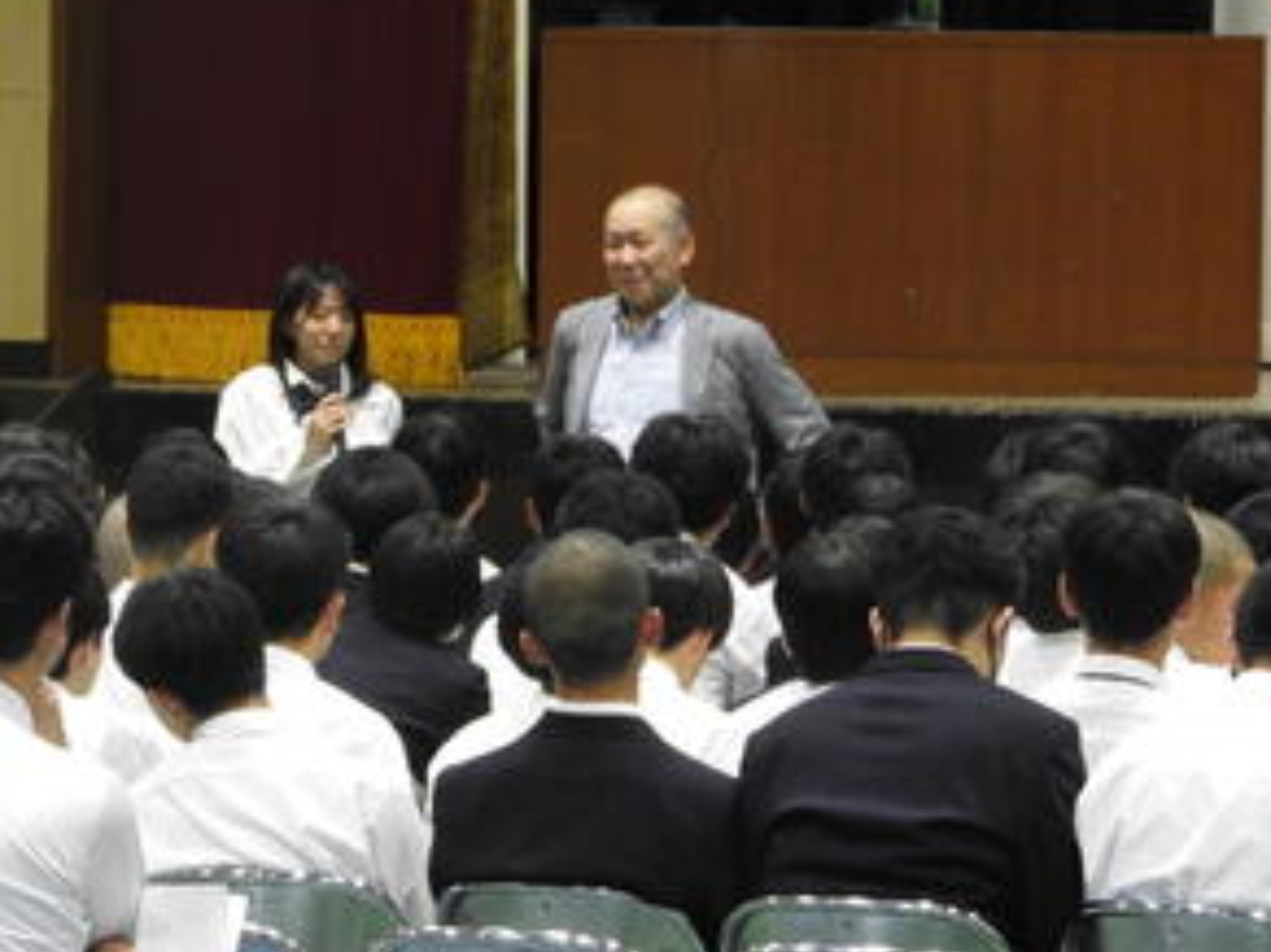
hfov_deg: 5.8
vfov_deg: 4.3
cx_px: 450
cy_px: 454
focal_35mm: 344
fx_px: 12625
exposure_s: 1/30
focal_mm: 44.8
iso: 800
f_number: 5.5
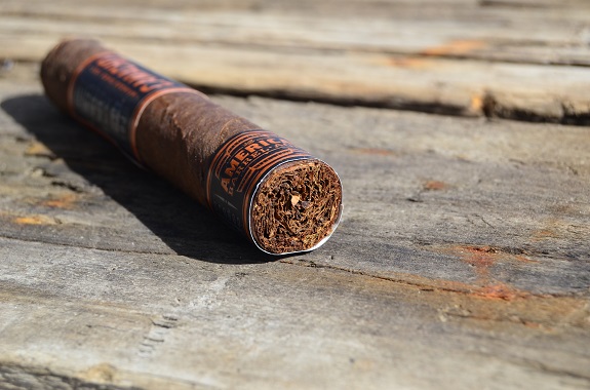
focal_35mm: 82
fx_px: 1348
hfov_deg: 24.7
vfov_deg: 16.5
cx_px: 295
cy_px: 195
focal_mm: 55
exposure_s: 1/160
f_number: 10
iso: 160
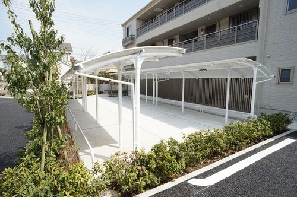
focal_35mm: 24
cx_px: 148
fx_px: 198
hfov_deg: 73.8
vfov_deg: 53.0
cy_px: 98
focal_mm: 16
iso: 125
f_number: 9
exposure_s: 1/160
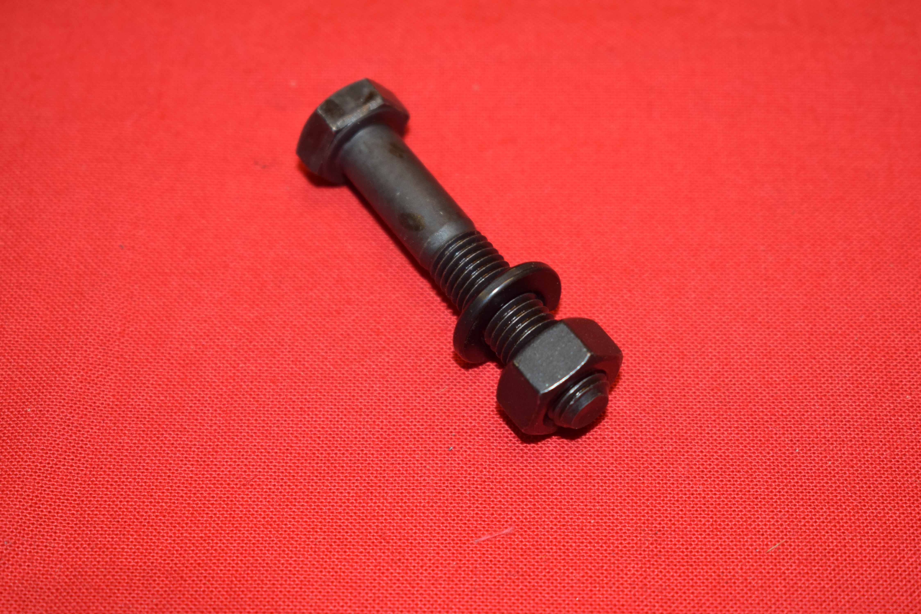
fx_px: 2111
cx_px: 460
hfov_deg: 24.6
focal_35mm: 82
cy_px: 307
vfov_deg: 16.6
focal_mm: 55
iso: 500
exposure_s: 1/80
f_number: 5.6
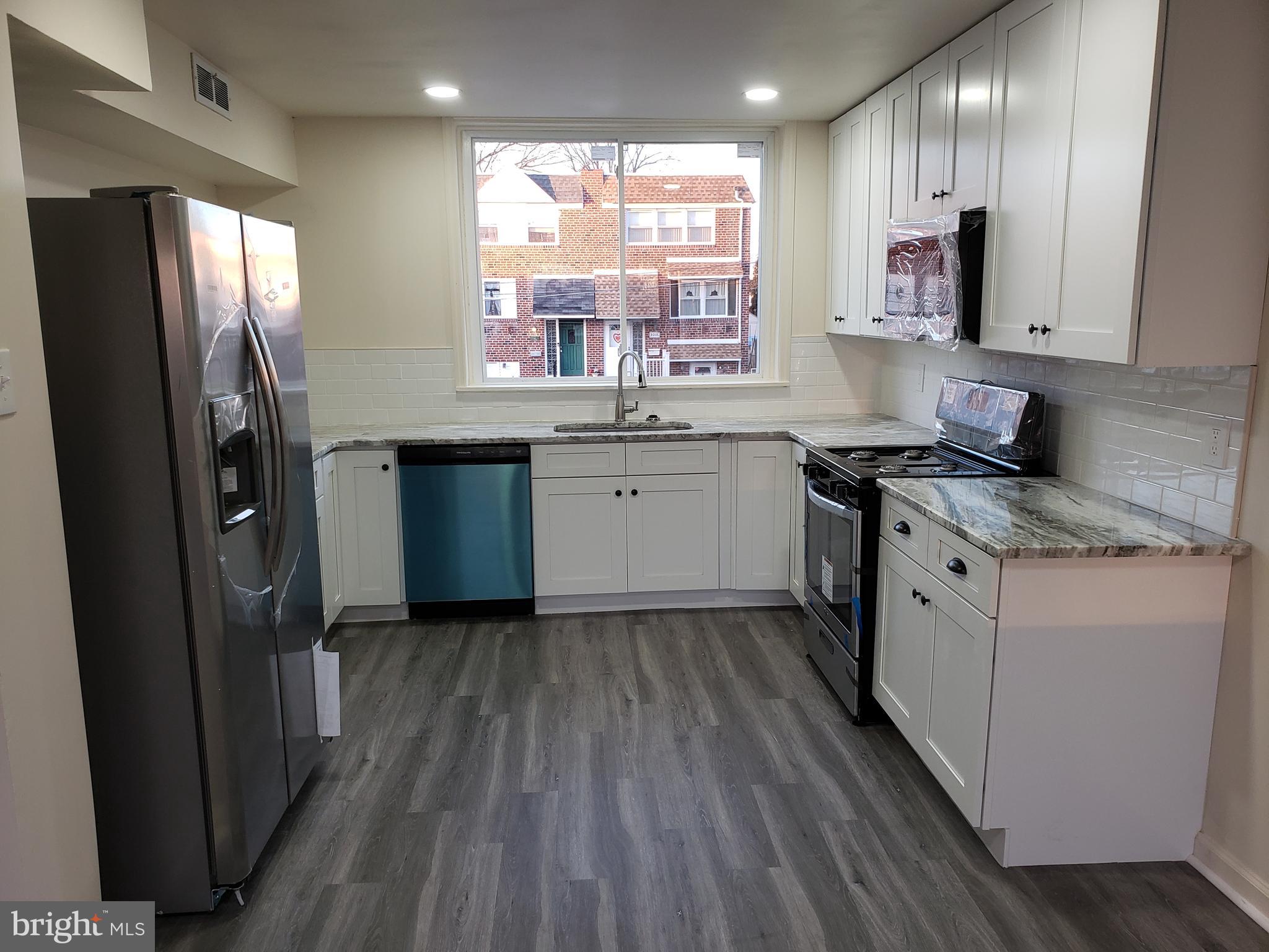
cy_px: 476
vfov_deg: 53.1
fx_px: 953
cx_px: 634
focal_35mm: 26
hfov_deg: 67.3
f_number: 2.4
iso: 125
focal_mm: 4.3
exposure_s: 1/60
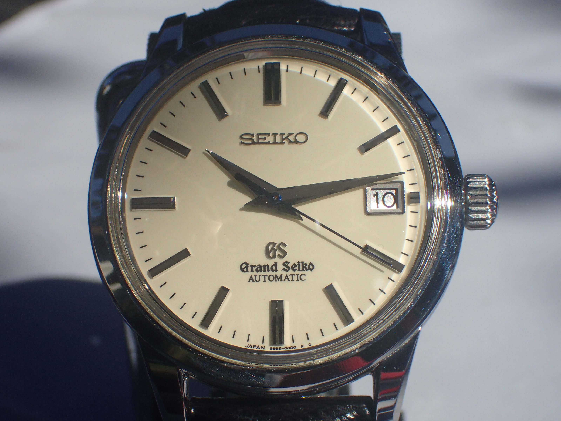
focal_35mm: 65
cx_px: 280
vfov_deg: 22.6
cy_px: 210
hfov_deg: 29.8
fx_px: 1053
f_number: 14
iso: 160
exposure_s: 1/250
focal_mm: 11.78
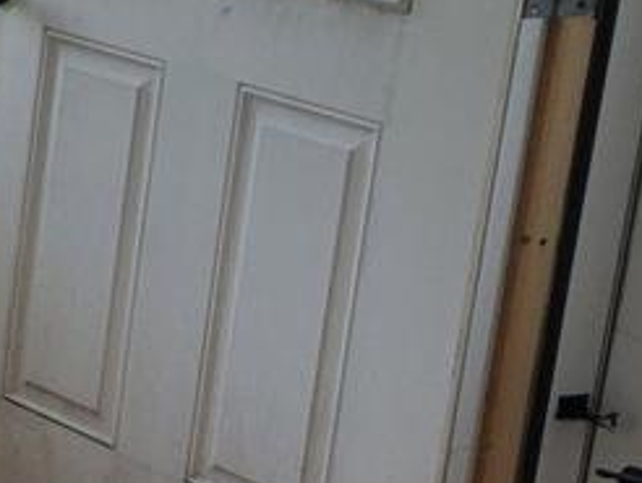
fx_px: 2822
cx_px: -830
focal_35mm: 152
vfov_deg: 9.8
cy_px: 214
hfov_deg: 11.2
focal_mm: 5.4
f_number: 1.8
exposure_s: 1/120
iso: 100
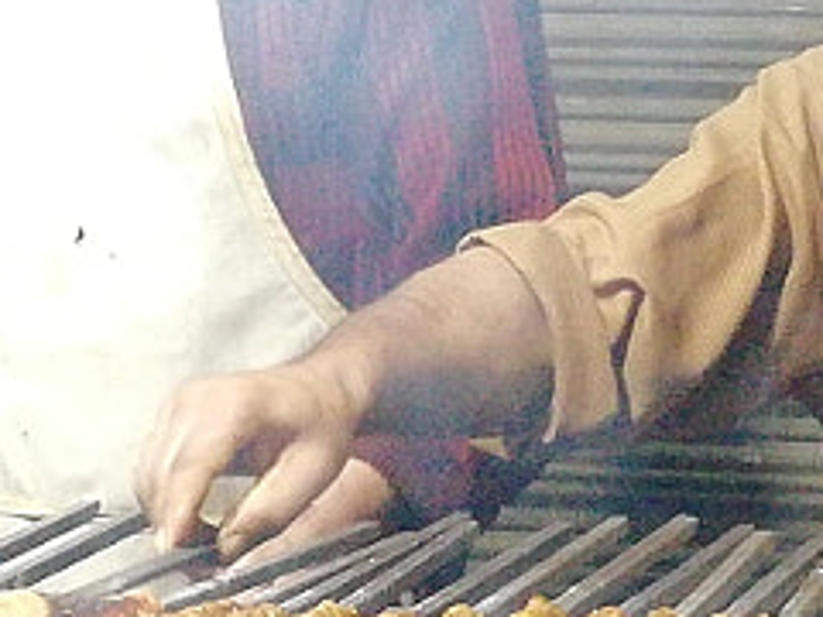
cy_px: 627
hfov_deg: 11.0
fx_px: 4280
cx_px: 209
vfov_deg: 8.2
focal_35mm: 180
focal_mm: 3.81
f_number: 2.2
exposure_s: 1/20
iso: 500
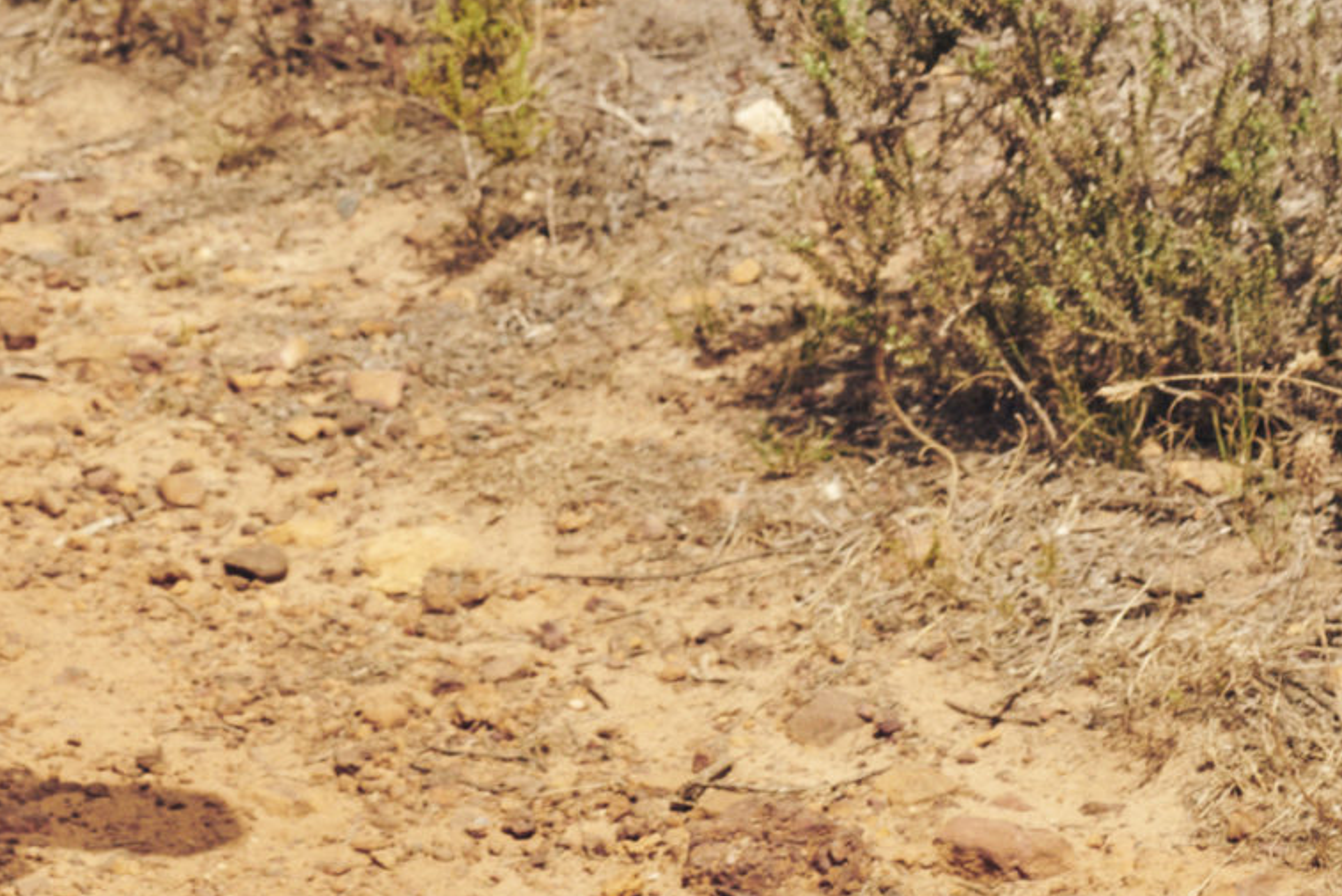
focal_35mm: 169
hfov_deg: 12.0
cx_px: 35
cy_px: -758
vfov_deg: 7.8
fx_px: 6301
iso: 500
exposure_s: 1/2500
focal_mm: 50
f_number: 7.1
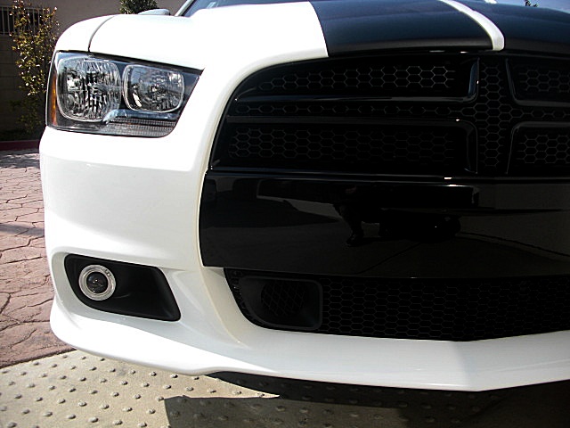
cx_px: 285
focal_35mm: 36
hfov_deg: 51.4
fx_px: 593
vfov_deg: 39.7
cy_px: 214
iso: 50
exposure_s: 1/800
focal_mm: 6.3
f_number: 2.8
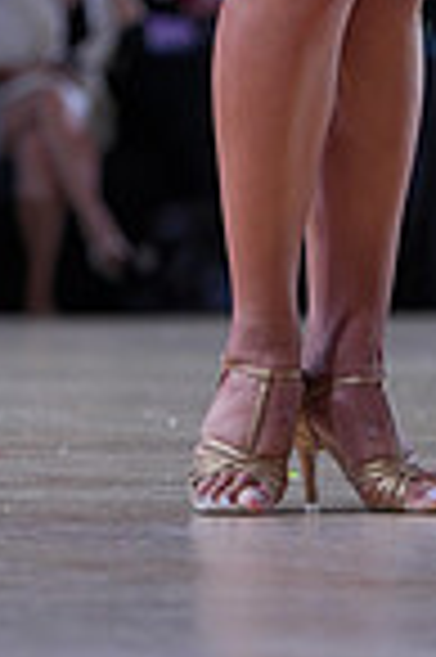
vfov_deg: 4.1
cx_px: 294
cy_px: -450
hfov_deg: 2.8
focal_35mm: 498
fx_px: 9068
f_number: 4
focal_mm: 125
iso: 400
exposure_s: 1/400
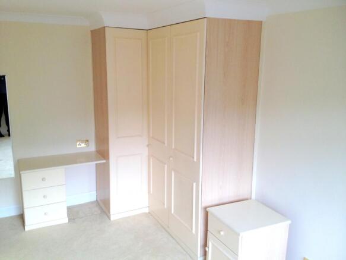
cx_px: 173
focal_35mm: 35
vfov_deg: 40.7
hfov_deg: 52.6
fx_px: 350
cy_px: 130
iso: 100
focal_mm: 4.28
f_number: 2.4
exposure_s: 1/120
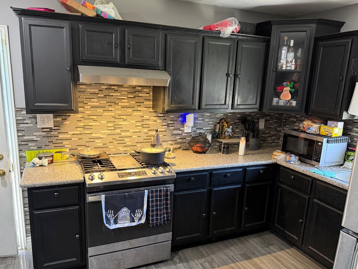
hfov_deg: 65.3
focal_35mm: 27
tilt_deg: -12.1
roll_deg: -1.9
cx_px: 172
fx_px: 279
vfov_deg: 51.3
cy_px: 146
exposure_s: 1/60
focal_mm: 6.76
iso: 400
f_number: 1.78
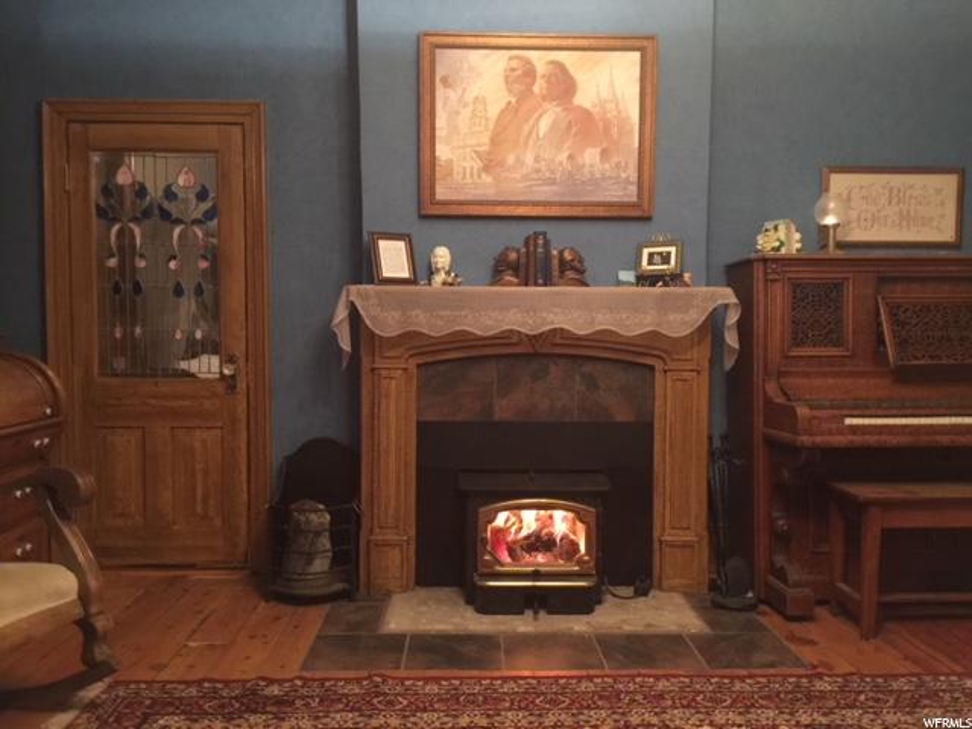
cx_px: 486
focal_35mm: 29
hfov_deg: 61.7
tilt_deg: -2.1
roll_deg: -0.4
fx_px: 814
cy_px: 364
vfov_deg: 48.2
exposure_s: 1/4
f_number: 2.2
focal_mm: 4.15
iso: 100
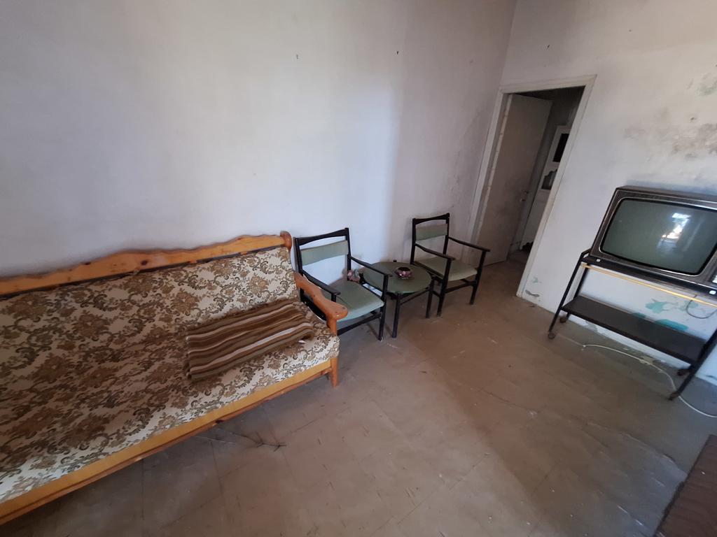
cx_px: 358
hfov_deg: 106.2
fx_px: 269
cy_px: 268
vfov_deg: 89.9
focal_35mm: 13
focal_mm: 1.74
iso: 640
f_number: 2.2
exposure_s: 1/20
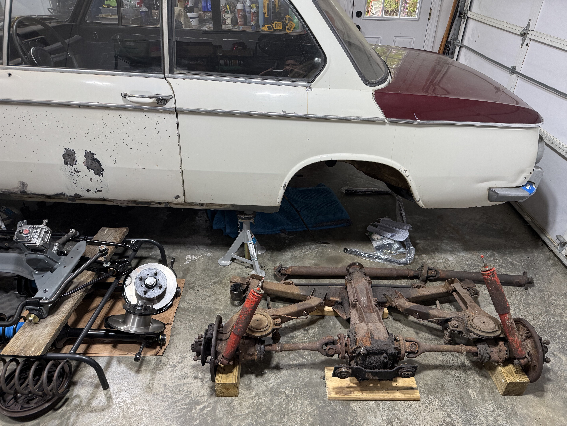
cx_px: 284
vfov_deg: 56.8
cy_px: 213
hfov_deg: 71.6
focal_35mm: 24
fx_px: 393
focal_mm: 6.76
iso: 200
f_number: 1.78
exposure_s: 1/93
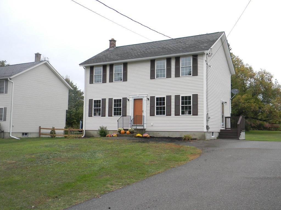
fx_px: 292
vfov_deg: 39.7
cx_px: 140
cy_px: 105
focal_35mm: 36
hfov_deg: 51.4
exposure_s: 1/452
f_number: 3.7
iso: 112
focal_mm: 6.4
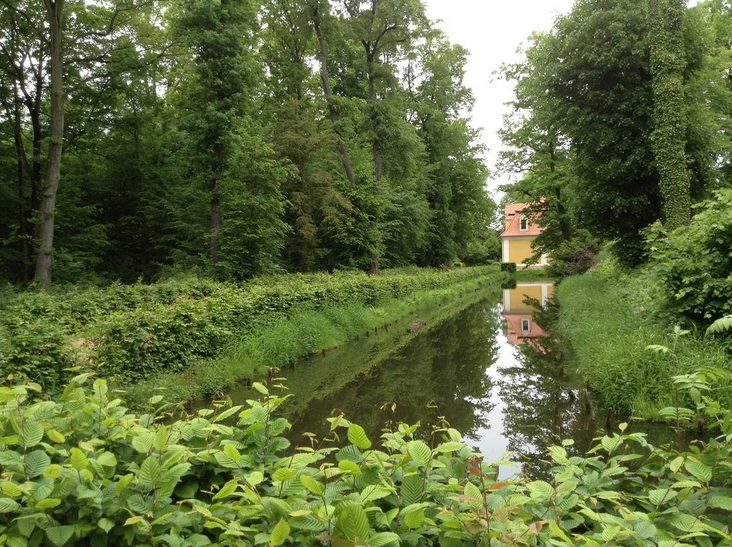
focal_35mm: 33
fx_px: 697
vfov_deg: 42.8
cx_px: 366
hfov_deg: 55.4
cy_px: 274
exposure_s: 1/120
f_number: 2.4
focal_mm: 3.3
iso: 50
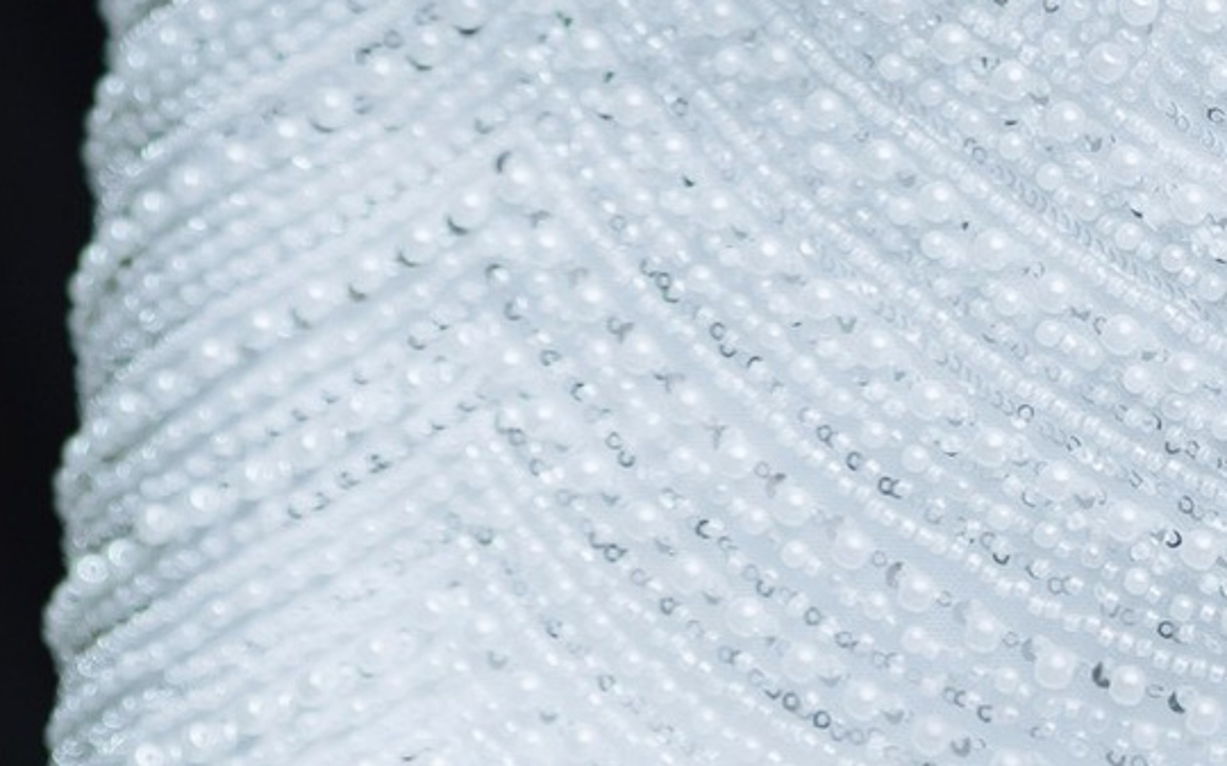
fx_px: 25437
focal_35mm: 761
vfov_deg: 1.7
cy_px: -3050
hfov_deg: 2.8
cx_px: 784
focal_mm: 105
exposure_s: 1/80
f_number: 1.4
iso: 100
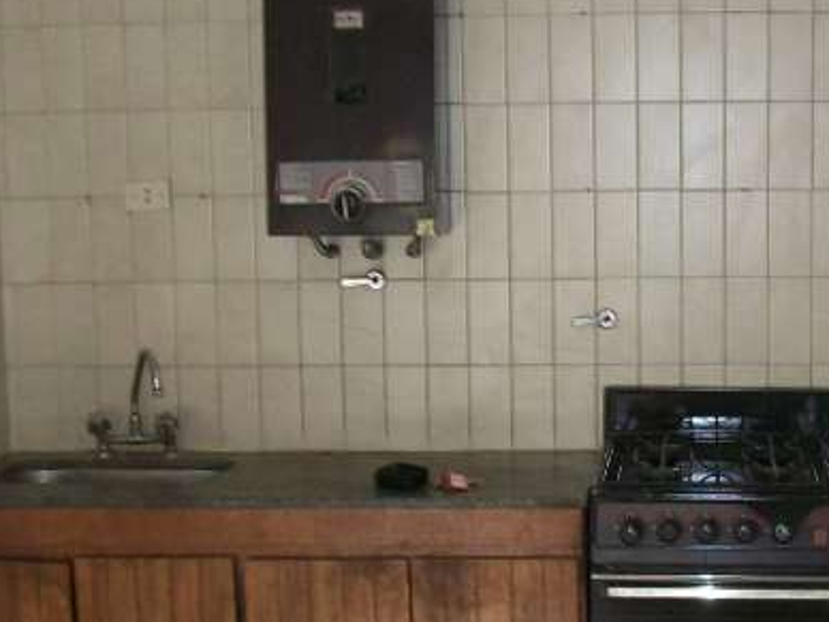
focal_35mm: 66
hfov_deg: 29.0
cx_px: 605
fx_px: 1581
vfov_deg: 22.0
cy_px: 489
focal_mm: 5.7
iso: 160
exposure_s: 1/30
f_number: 2.9
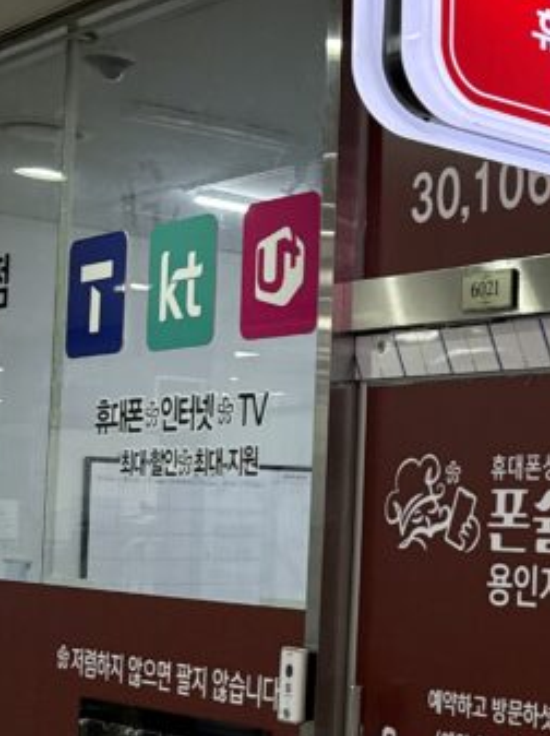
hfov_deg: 18.0
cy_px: 476
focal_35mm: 73
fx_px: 1549
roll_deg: -2.9
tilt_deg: +2.1
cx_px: 818
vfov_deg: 26.6
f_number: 1.78
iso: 200
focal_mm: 6.76
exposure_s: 1/195
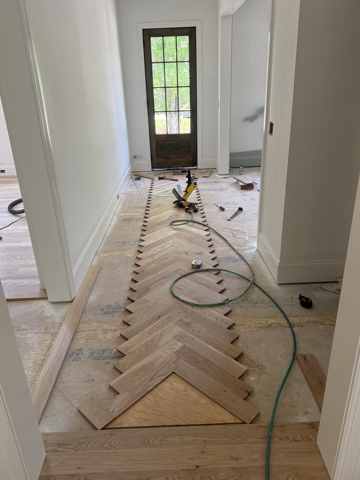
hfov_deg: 54.9
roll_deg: +2.4
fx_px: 347
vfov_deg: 69.4
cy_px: 230
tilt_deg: -22.6
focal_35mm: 25
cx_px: 179
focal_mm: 6.76
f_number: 1.78
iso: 160
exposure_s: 1/120
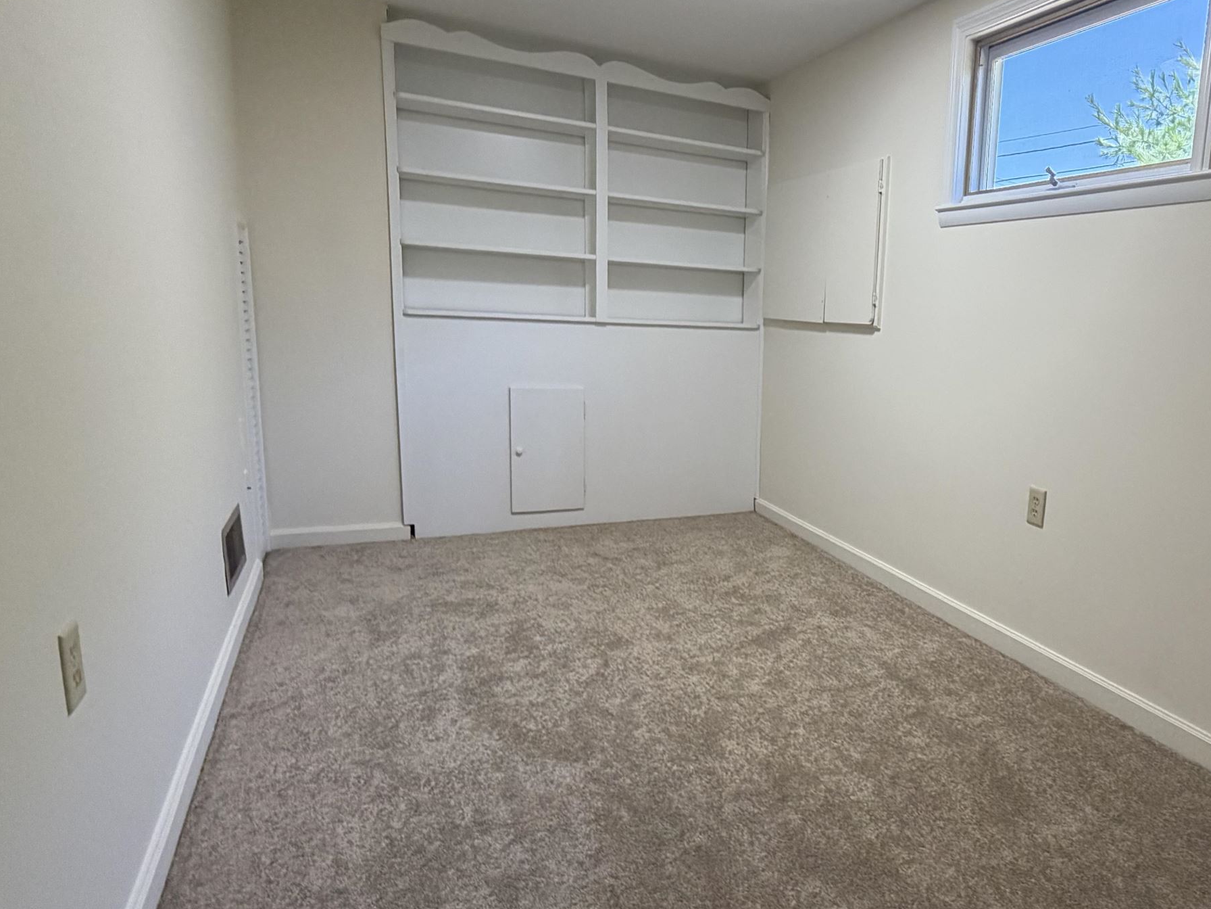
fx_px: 840
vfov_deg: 56.8
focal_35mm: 24
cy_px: 460
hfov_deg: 67.7
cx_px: 885
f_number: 2.2
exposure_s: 1/120
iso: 250
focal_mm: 2.22
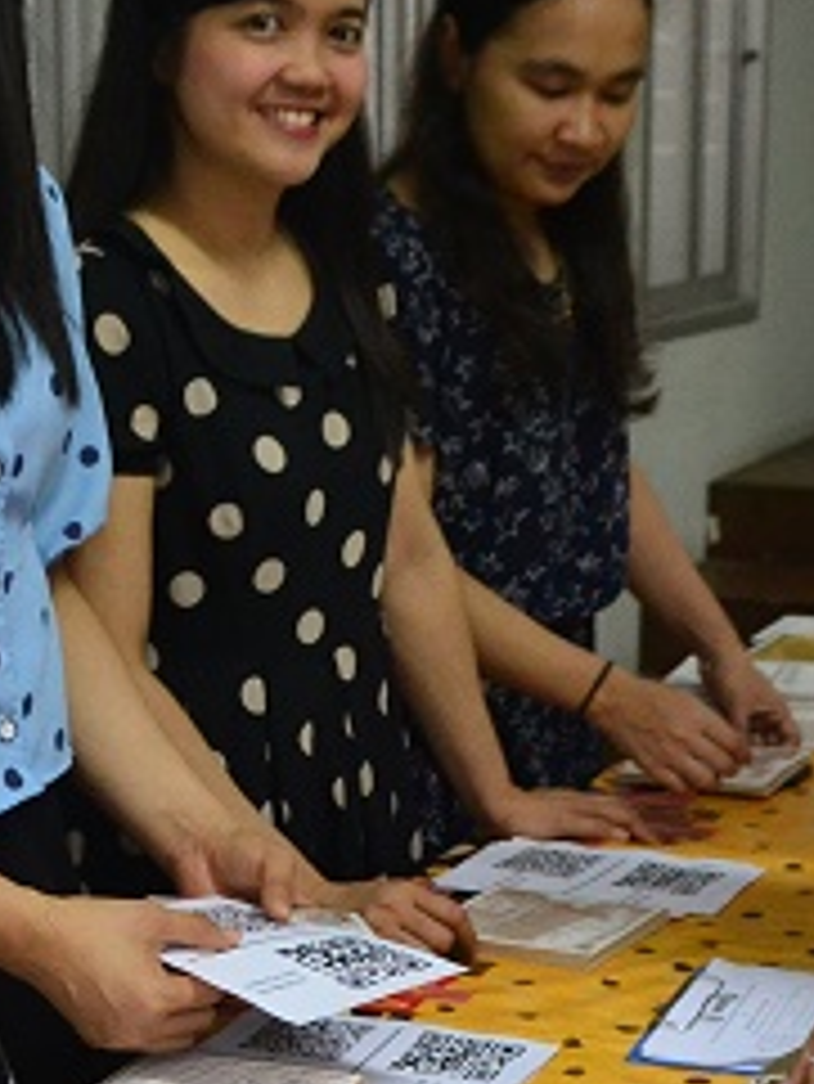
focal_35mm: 86
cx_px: 279
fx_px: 2694
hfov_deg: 17.1
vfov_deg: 22.7
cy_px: 708
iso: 1600
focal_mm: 18
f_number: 4
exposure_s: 1/50
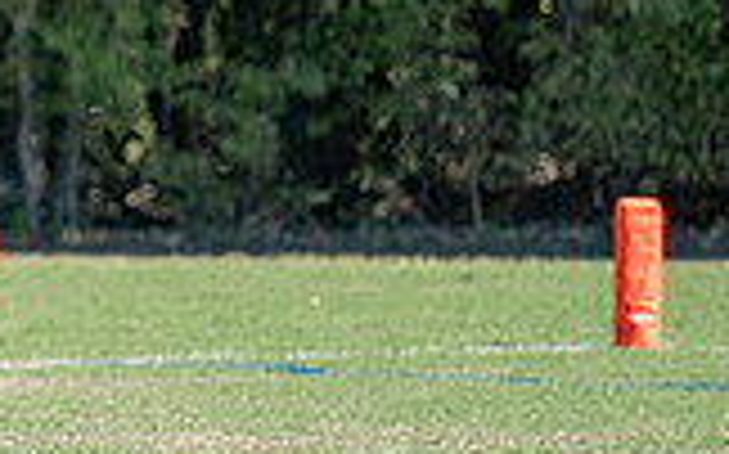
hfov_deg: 2.5
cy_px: 2
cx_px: -553
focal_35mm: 838
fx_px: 16638
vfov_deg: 1.6
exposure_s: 1/2000
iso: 200
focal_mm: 200
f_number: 2.8
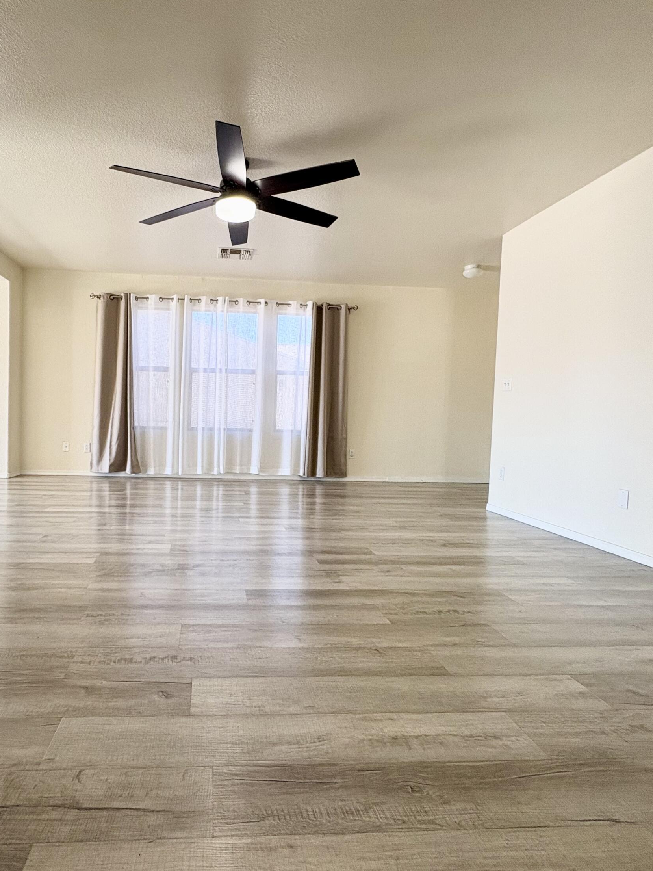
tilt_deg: -2.1
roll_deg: -2.1
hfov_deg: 67.5
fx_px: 478
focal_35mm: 19
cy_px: 433
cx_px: 241
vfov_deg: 84.7
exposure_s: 1/120
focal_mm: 2.22
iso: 160
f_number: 2.2
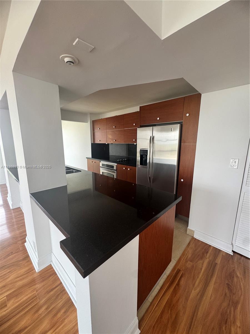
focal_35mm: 14
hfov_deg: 85.7
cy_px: 167
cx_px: 125
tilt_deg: -10.0
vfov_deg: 102.1
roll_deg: +0.5
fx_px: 135
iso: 125
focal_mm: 2.22
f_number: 2.2
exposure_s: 1/99
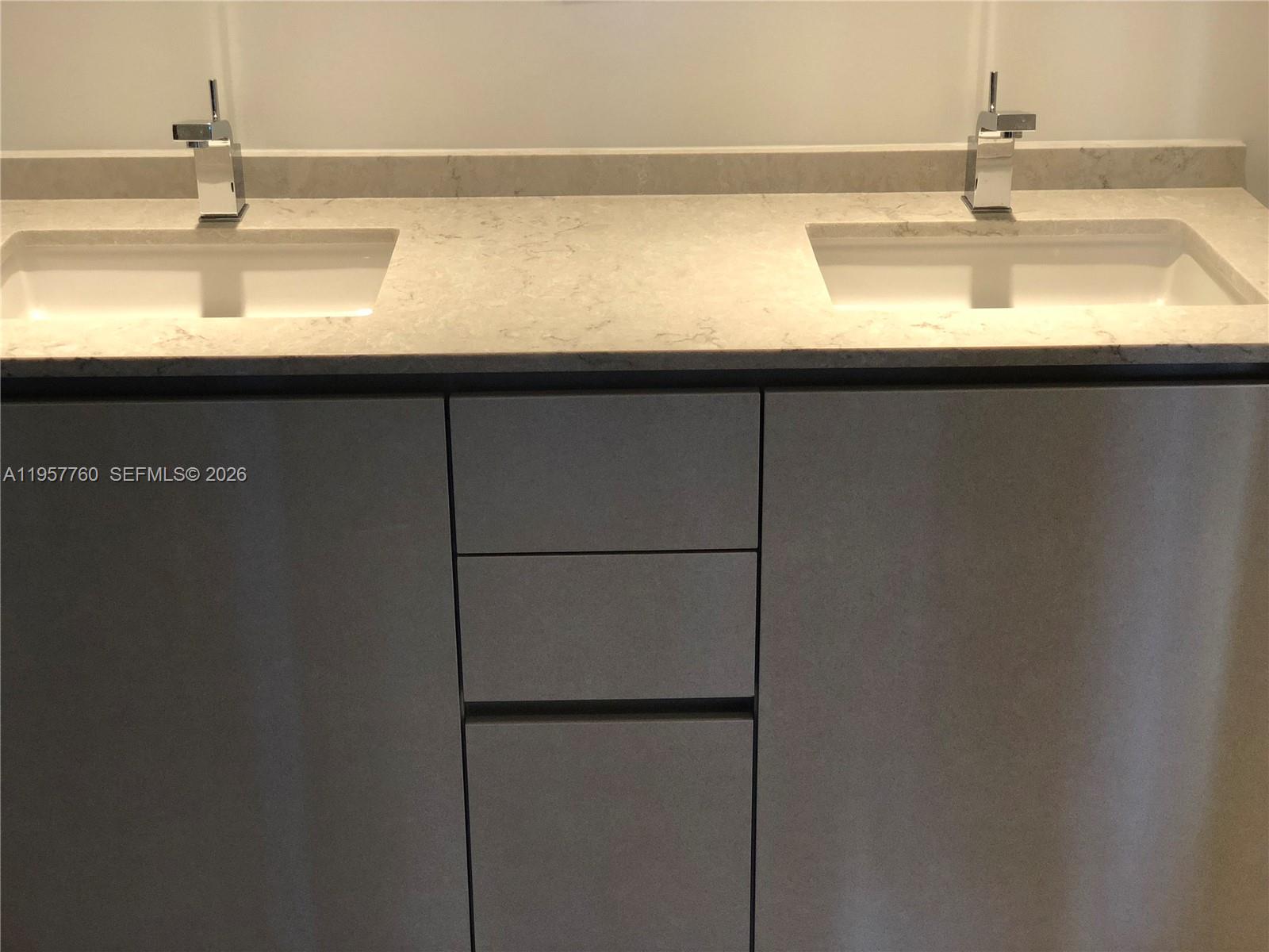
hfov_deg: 36.8
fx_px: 1906
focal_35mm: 52
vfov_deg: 28.0
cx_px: 634
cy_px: 476
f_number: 2.4
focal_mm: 6
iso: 125
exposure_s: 1/60
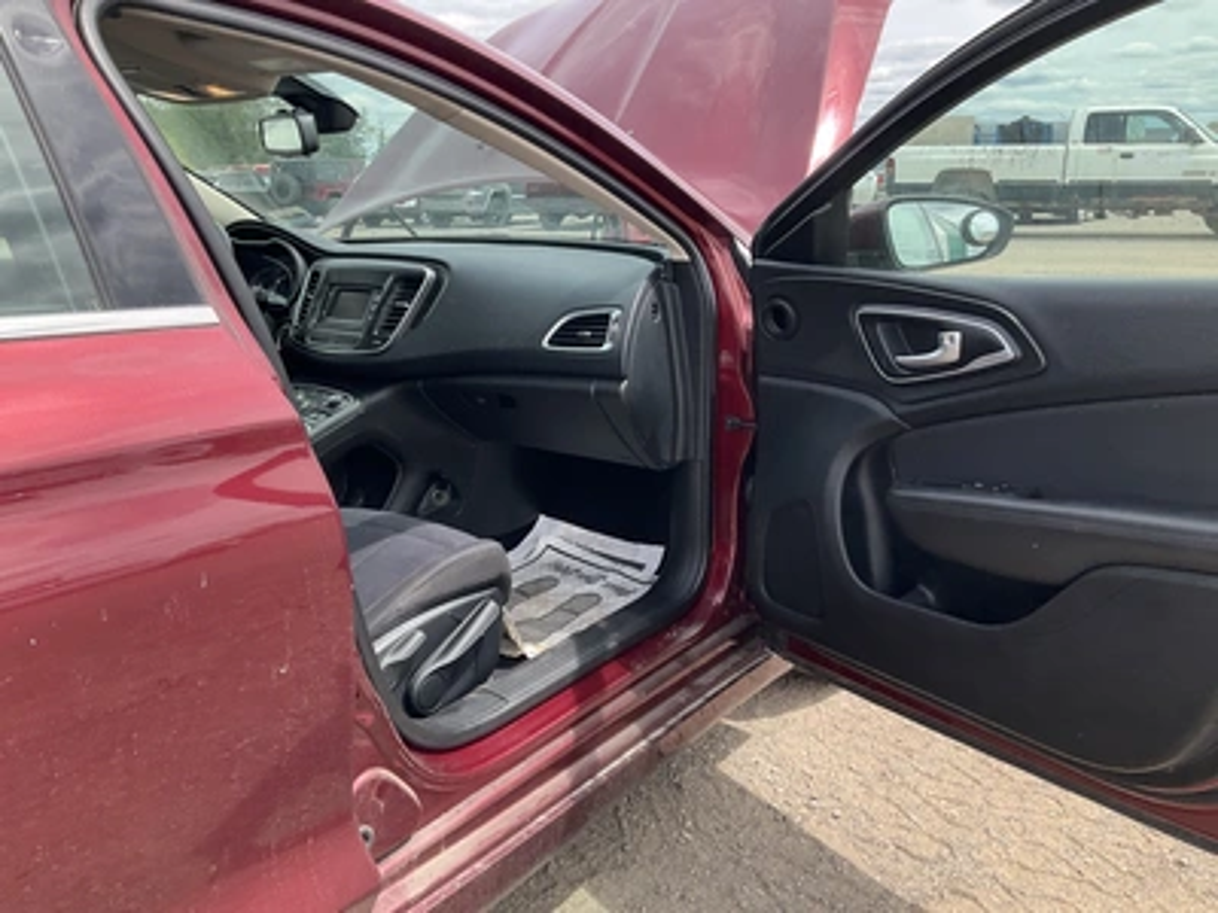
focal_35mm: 29
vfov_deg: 48.2
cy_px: 456
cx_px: 609
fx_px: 1020
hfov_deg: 61.7
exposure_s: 1/574
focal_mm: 3
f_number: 1.8
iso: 25
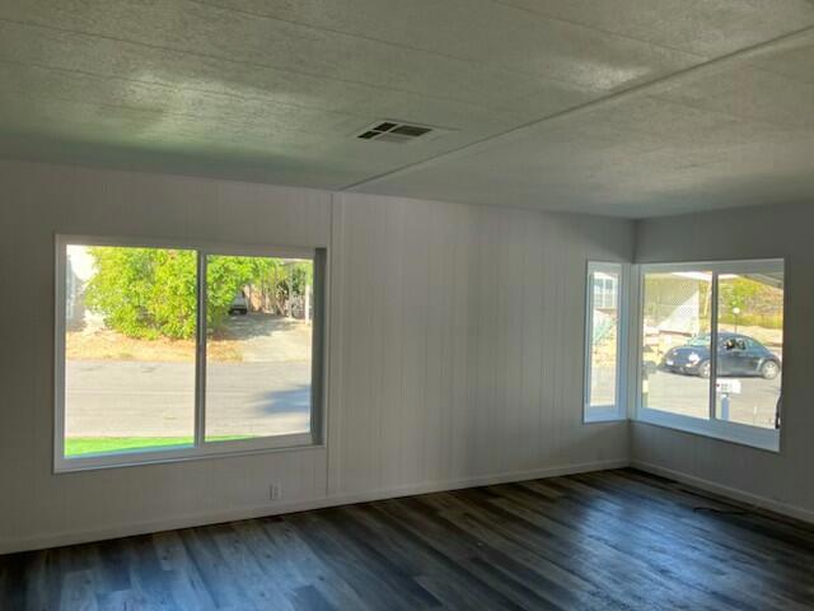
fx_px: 658
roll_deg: -0.8
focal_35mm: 28
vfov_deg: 49.7
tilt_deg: -0.5
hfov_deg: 63.4
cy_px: 306
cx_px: 407
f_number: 1.8
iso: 40
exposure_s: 1/155
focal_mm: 3.99
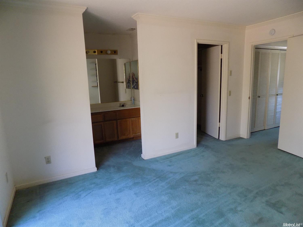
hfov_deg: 73.9
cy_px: 114
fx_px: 201
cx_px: 152
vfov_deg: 58.9
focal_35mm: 23
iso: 280
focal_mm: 4
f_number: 3.1
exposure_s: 1/30
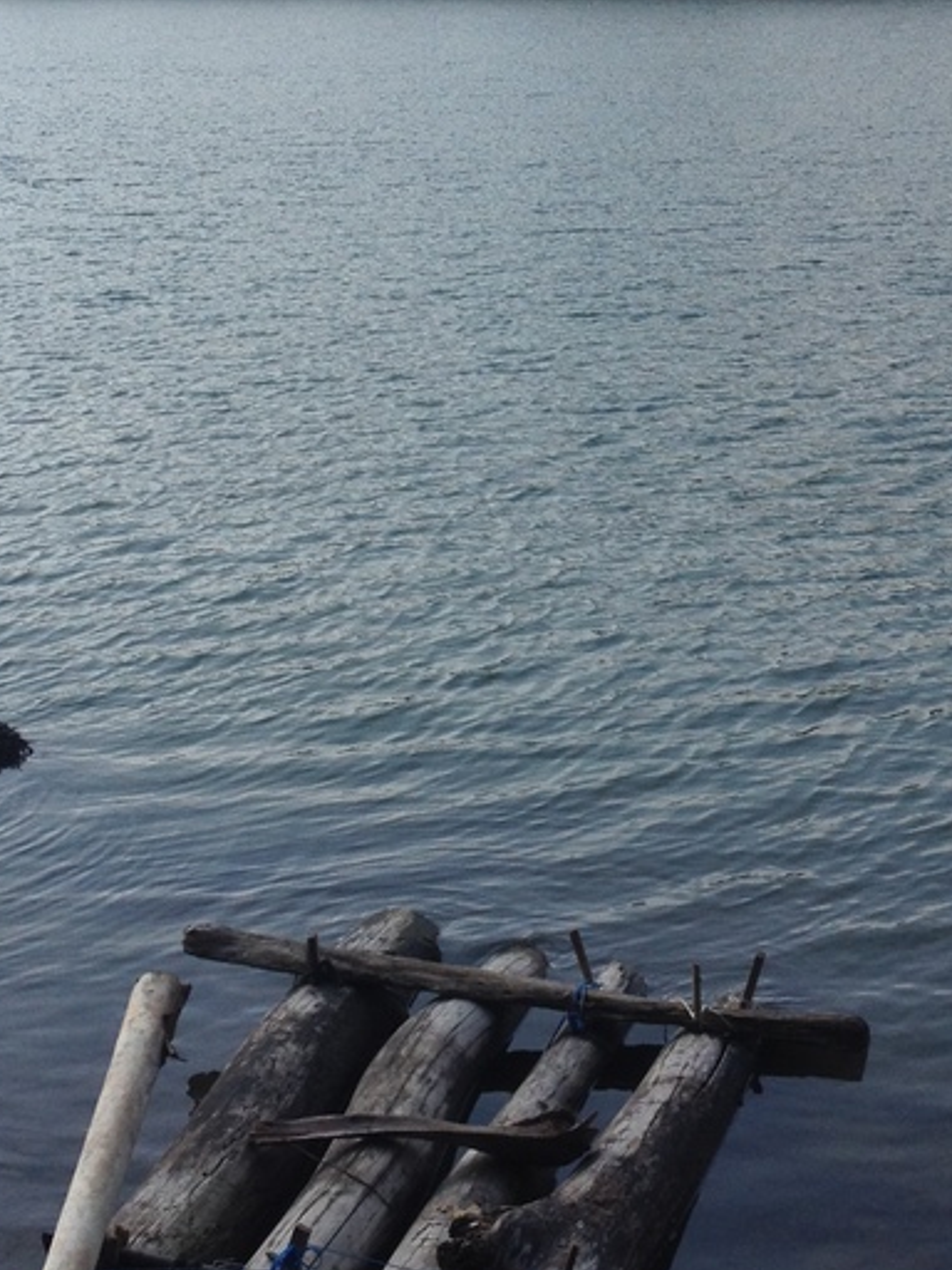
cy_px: 494
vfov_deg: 23.8
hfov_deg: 18.0
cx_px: 444
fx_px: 3007
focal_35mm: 82
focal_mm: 4.28
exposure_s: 1/2632
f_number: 2.4
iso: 50
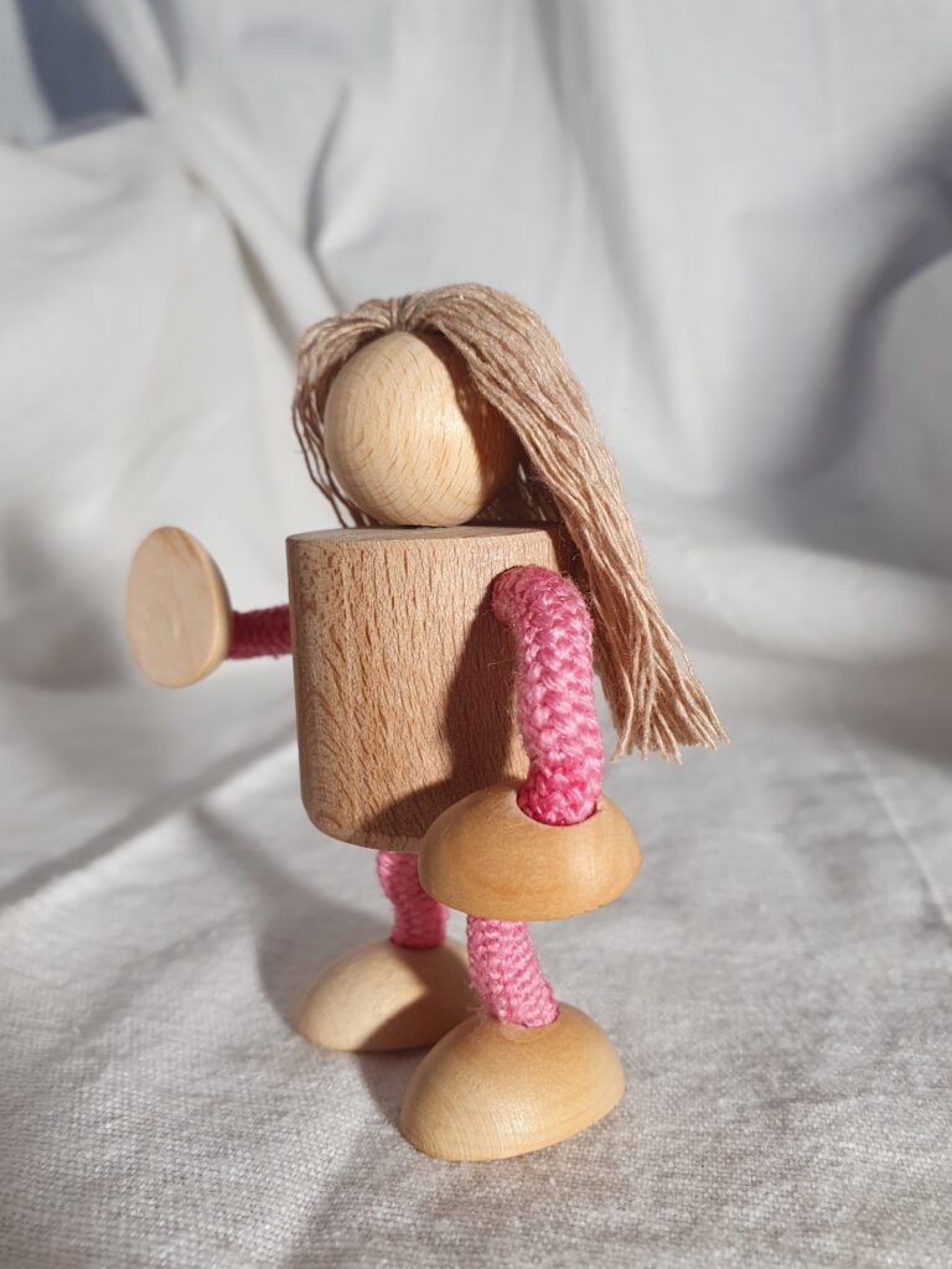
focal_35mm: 26
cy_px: 634
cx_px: 476
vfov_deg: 67.3
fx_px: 953
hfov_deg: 53.1
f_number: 2.4
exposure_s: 1/100
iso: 80
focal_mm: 4.32
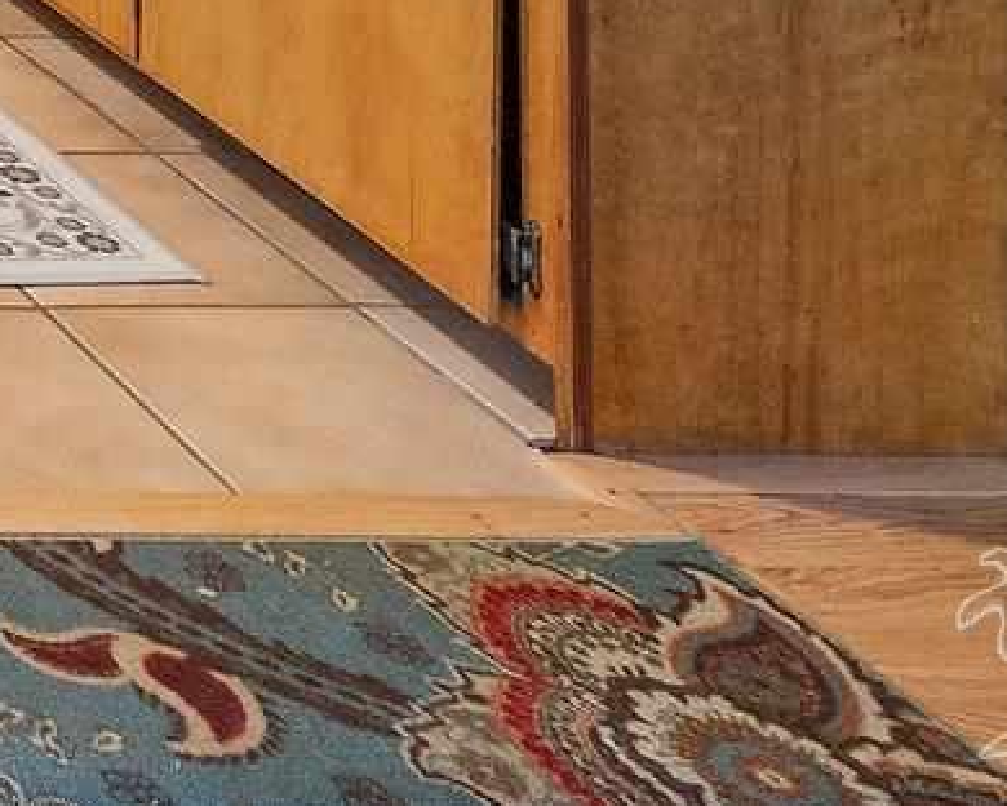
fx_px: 2205
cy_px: -952
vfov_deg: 15.2
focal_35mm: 74
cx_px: -1224
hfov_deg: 16.3
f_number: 8
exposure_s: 1/1.25
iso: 400
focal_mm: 10
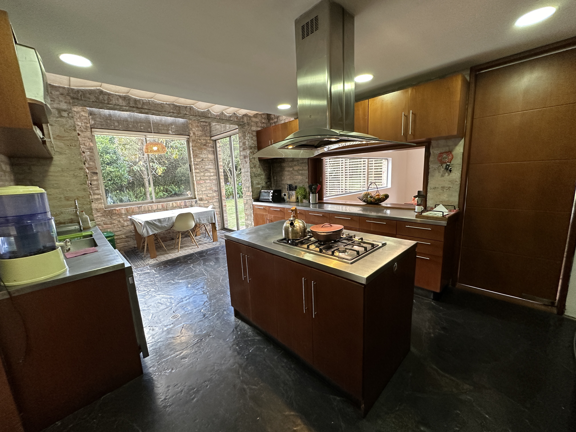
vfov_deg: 85.7
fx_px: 233
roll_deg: +2.3
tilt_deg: -10.0
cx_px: 288
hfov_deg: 102.1
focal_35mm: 14
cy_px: 216
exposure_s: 1/60
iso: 250
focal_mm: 2.22
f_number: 2.2
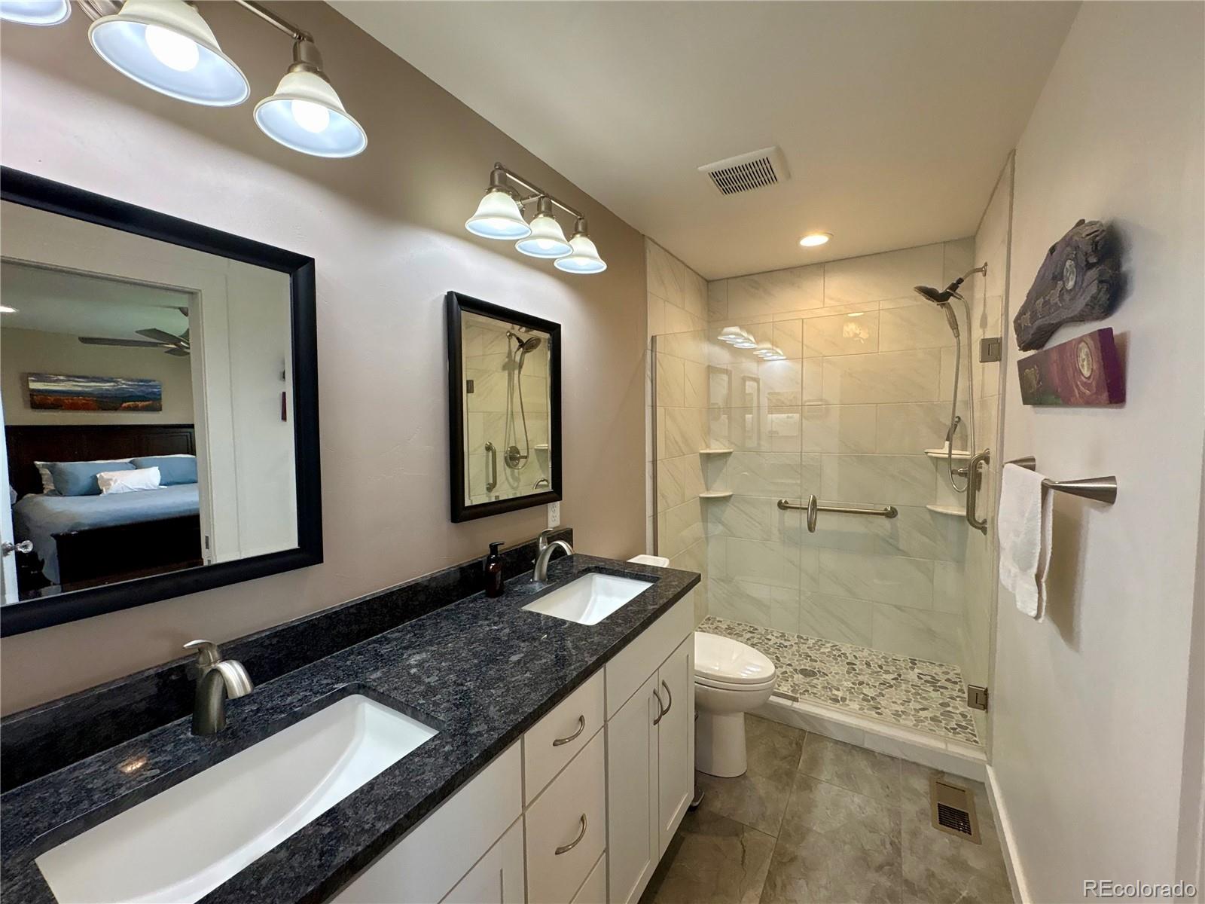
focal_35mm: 14
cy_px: 452
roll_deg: +1.0
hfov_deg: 102.1
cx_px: 602
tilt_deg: -3.8
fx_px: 487
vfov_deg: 85.7
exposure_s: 1/120
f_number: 2.2
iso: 200
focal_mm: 2.22
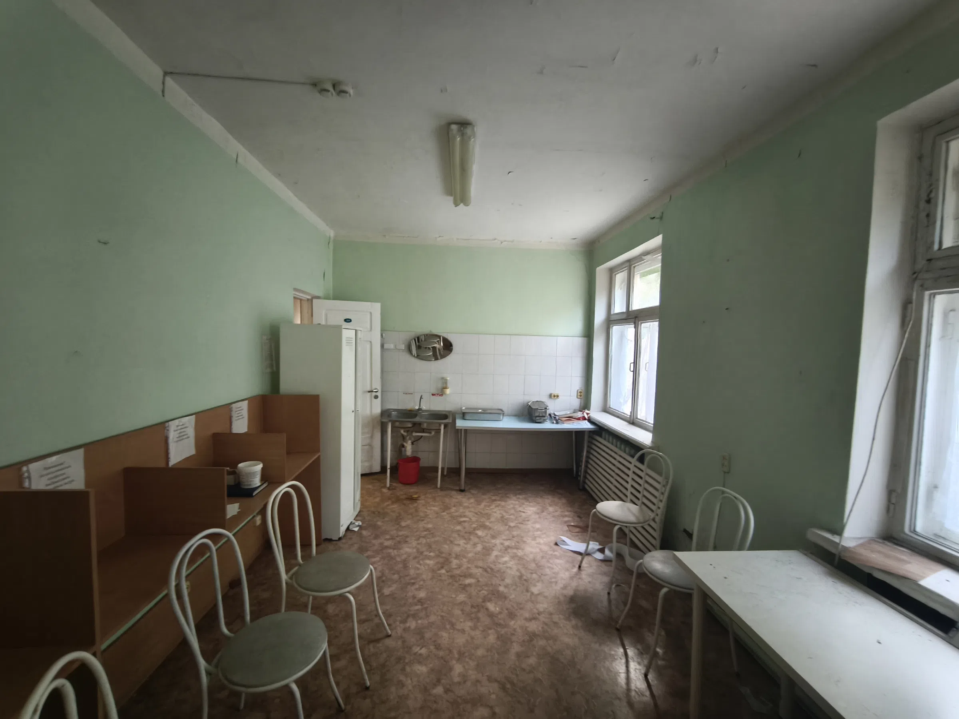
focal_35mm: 15
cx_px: 480
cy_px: 360
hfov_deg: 98.2
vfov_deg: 81.7
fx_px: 416
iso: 500
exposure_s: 1/25
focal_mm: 1.91
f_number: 2.2
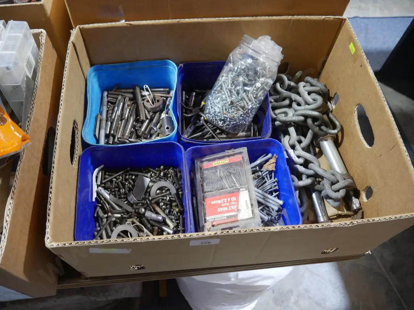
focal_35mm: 28
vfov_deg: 49.7
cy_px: 155
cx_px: 207
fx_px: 335
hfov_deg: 63.4
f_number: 3.5
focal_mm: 14
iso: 800
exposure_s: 1/60
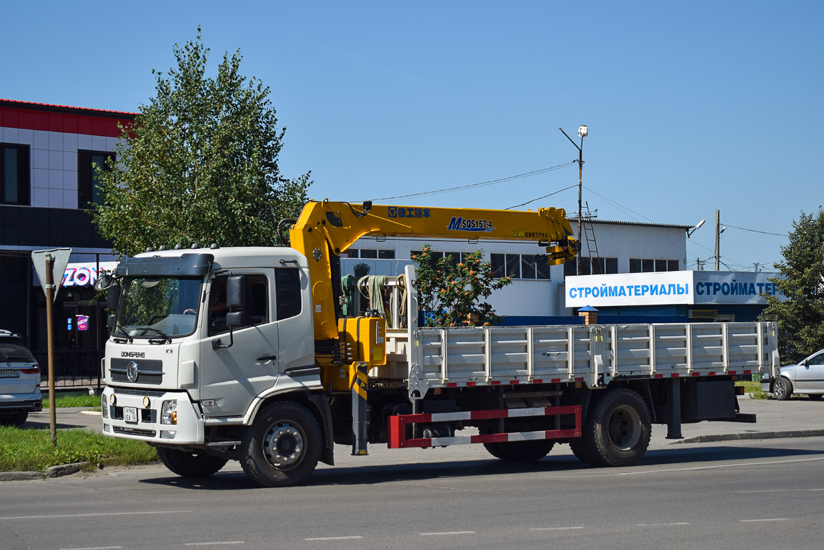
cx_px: 412
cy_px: 275
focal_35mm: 72
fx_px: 1648
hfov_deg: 28.1
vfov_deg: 18.9
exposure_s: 1/800
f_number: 6.3
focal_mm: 48
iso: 100
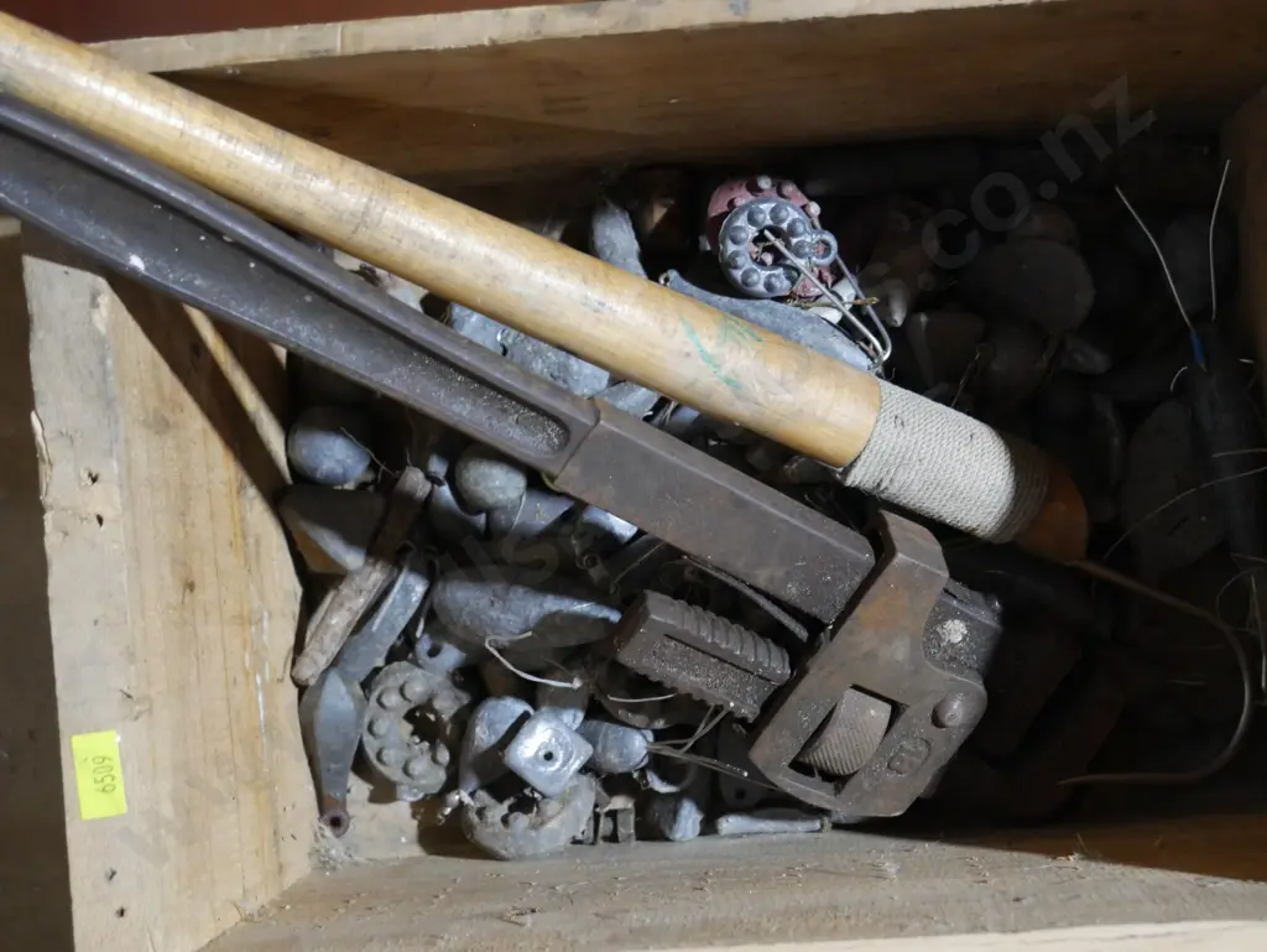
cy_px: 476
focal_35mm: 54
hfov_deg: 35.5
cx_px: 634
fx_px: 1977
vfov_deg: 27.1
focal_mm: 27
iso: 2500
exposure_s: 1/60
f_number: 5.3
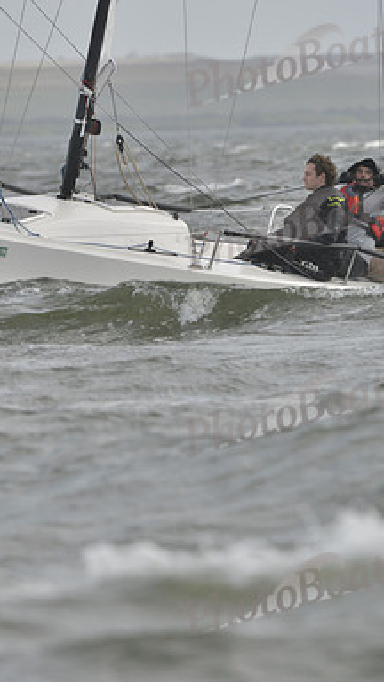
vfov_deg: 3.8
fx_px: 10300
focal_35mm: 569
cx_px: 94
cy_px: 342
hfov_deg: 2.1
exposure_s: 1/1600
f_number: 7.1
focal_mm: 360
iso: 400
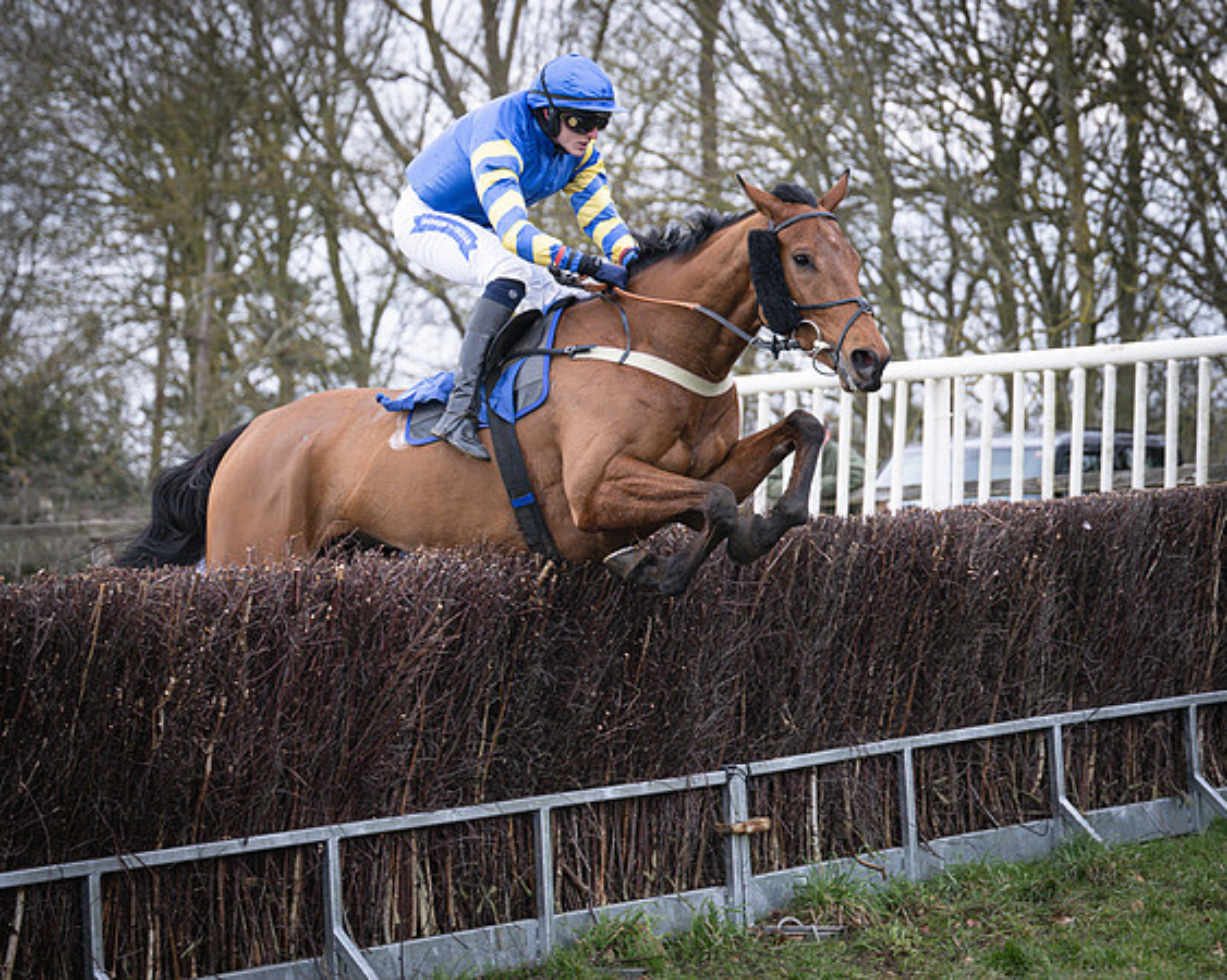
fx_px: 4253
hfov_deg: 16.4
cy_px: 329
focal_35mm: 117
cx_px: 501
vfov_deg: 13.1
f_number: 2.8
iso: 400
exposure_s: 1/1600
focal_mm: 77
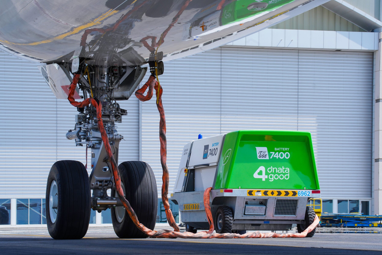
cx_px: 191
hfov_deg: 19.8
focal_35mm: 103
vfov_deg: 13.3
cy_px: 128
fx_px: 1093
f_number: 13
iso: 250
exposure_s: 1/200
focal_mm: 101
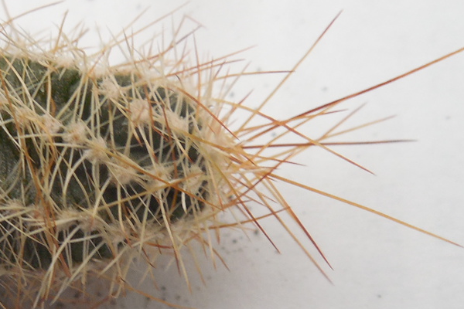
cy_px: 231
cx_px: 19
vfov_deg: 15.8
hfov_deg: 22.9
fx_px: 1108
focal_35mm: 86
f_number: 3.6
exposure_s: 1/30
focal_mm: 5.6
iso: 250
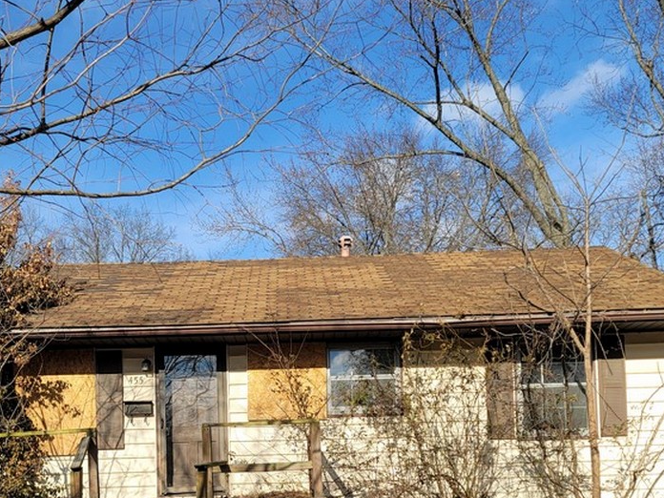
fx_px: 882
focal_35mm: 46
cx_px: 274
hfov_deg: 41.1
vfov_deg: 30.1
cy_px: 450
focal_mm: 7
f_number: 1.8
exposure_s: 1/885
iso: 20
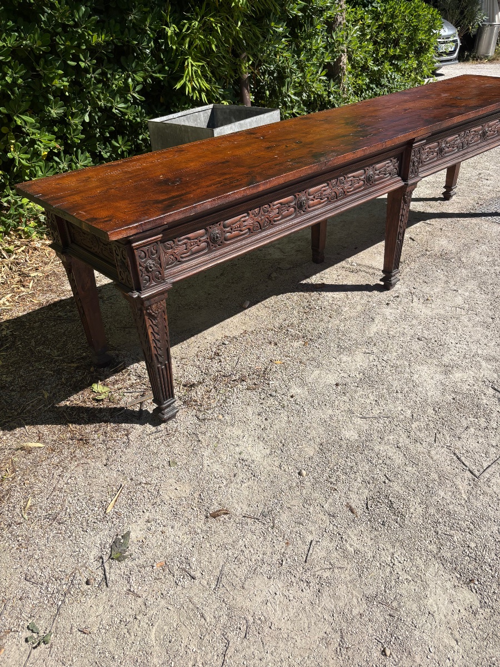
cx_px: 250
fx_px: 501
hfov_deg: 53.1
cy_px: 334
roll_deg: +1.9
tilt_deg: -32.1
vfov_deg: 67.3
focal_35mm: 26
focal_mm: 5.96
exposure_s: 1/4630
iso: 50
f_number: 1.6
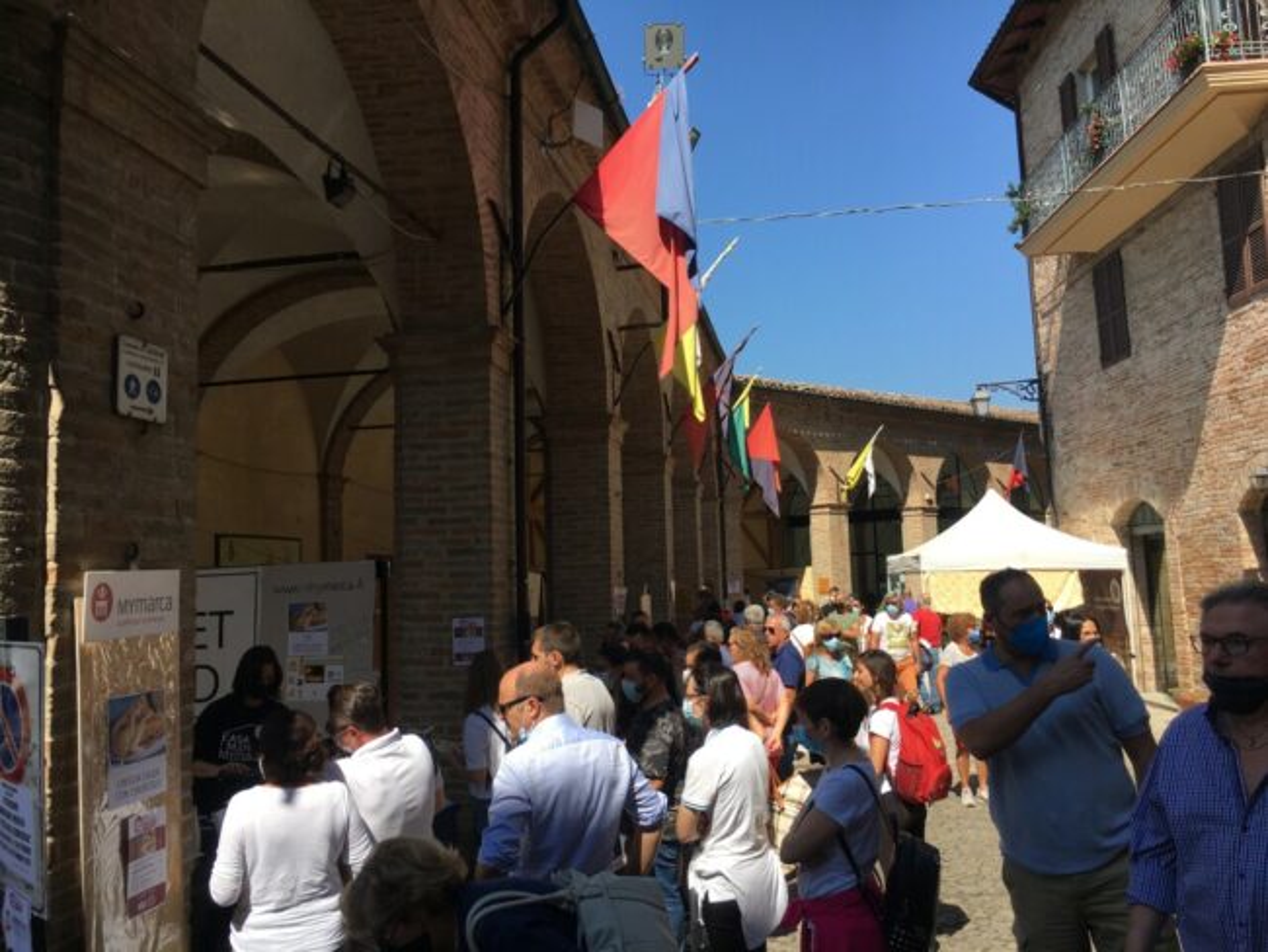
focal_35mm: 29
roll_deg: +1.2
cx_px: 634
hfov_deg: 61.6
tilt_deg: +3.8
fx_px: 1063
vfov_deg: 48.3
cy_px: 476
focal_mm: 4.15
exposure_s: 1/1221
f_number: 2.2
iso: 25
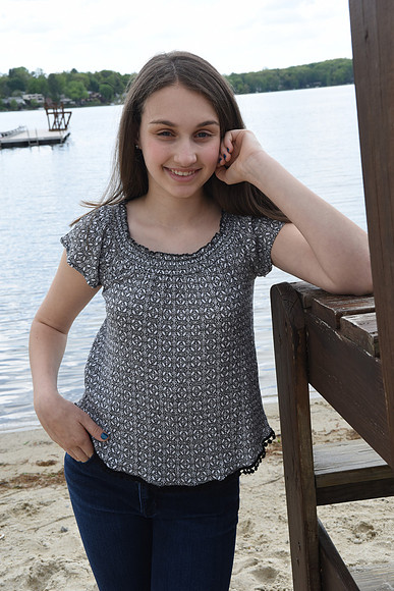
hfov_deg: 29.9
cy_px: 296
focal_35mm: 45
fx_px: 738
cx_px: 197
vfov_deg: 43.6
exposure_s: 1/160
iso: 640
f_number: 11
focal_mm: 45
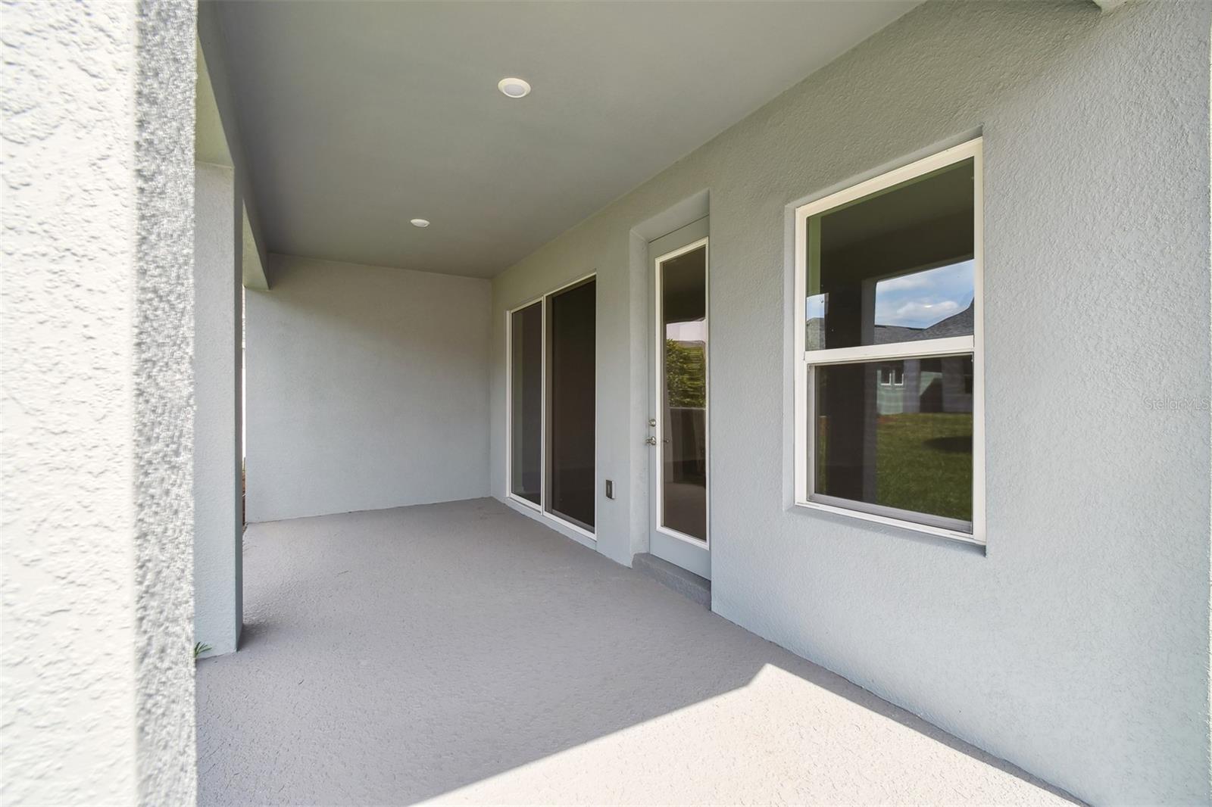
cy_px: 404
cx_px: 606
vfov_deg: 77.3
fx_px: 505
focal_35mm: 15
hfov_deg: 100.4
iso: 100
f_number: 7.1
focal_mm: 10
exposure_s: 1/320
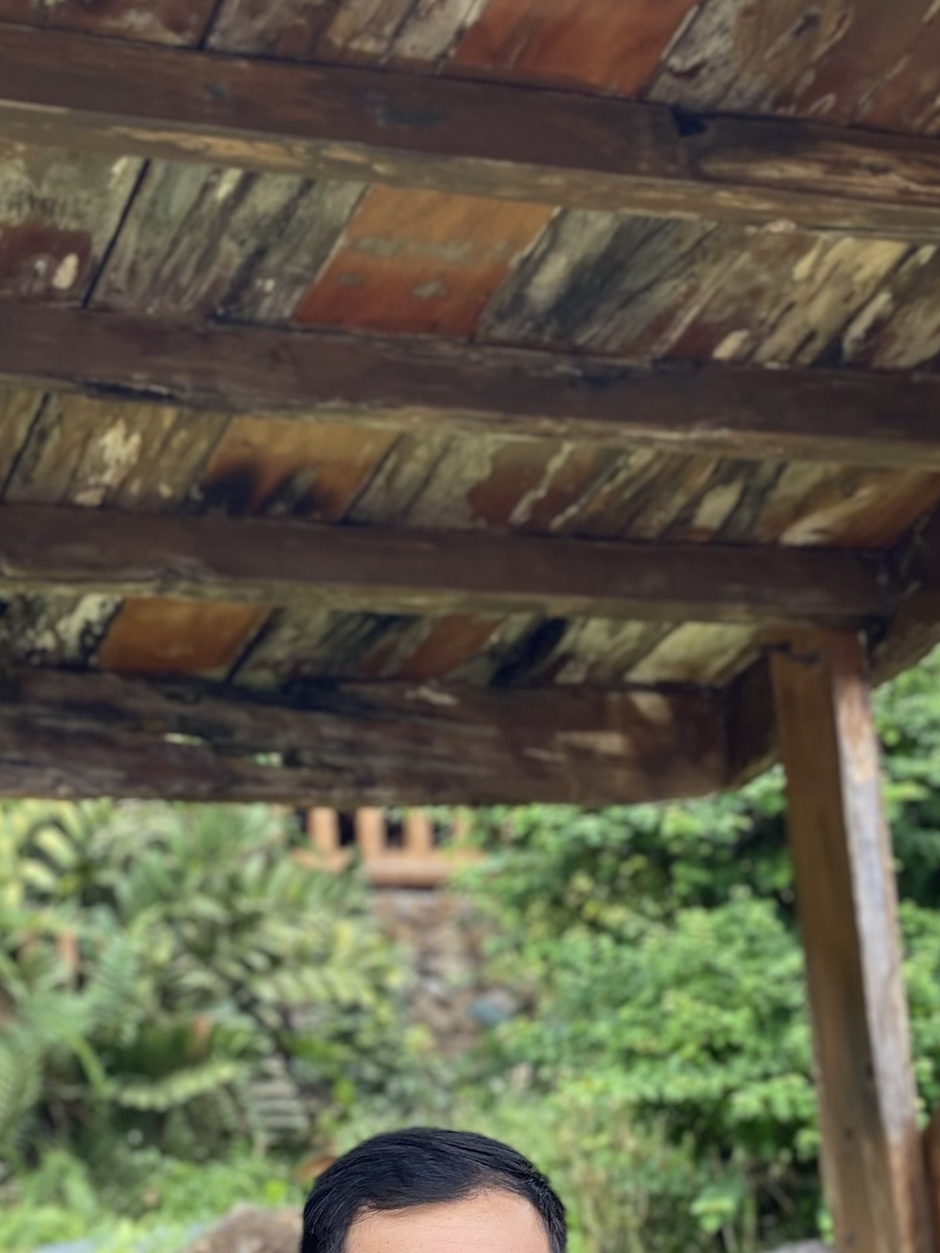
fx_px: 2607
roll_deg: +3.3
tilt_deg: +8.0
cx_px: 485
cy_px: 964
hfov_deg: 20.4
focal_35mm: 72
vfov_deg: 26.6
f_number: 1.8
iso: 32
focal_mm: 4.25
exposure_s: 1/298
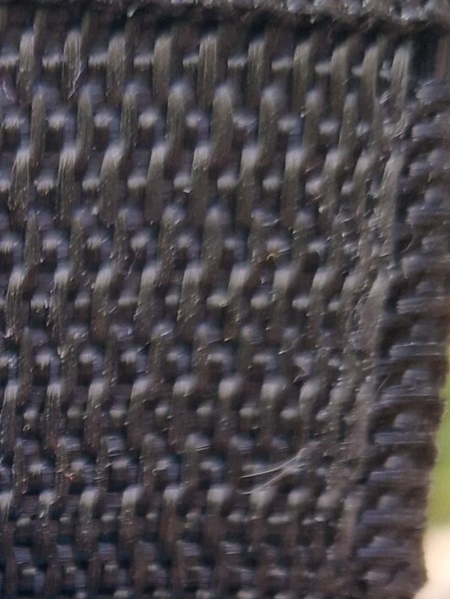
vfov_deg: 22.1
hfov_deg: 16.9
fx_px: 1420
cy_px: 712
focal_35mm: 82
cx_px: -144
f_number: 1.8
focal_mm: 5.4
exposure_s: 1/180
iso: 64
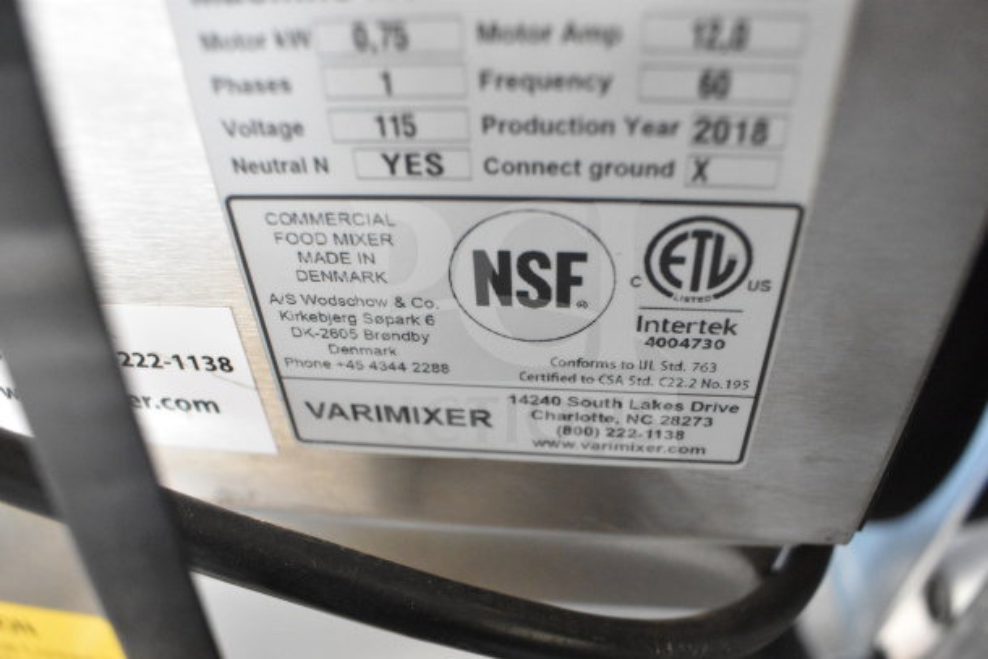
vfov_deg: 48.0
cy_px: 330
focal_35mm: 27
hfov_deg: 67.4
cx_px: 494
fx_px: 741
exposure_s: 1/100
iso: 6400
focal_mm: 18
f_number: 5
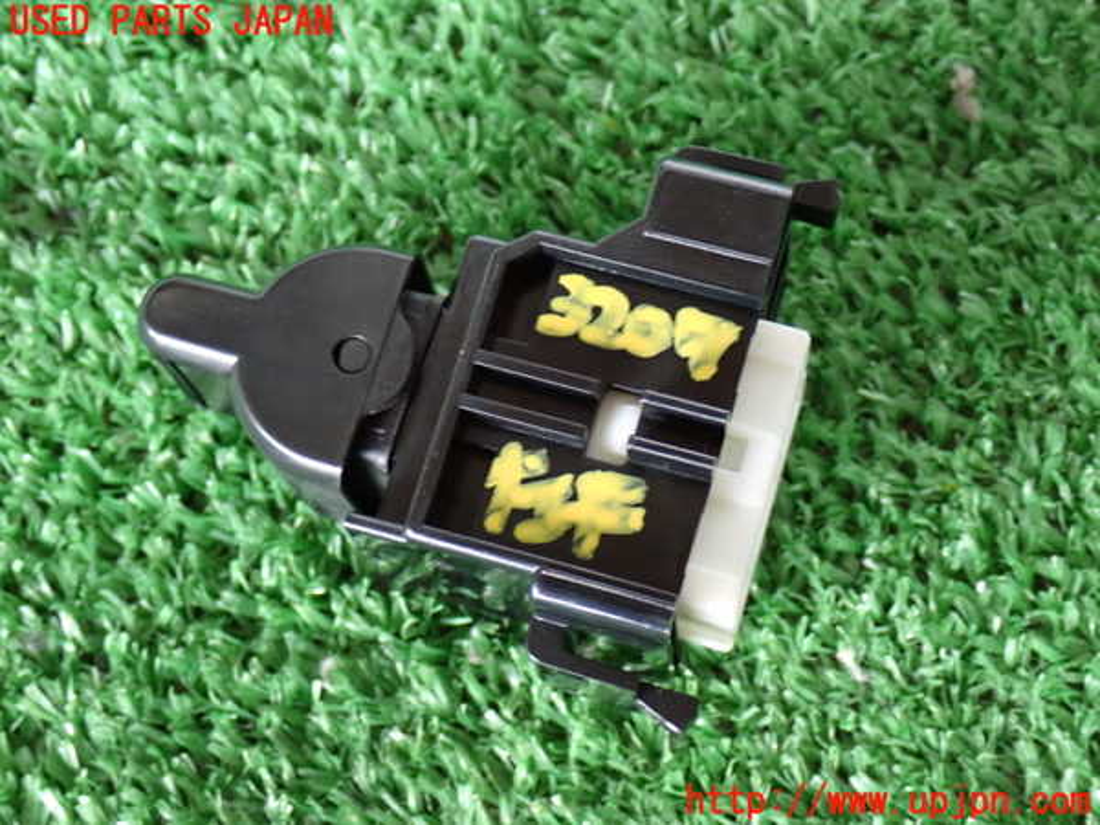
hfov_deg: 29.0
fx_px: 2129
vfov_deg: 21.9
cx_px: 550
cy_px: 412
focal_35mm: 67
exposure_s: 1/30
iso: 800
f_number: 3.8
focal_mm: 11.88
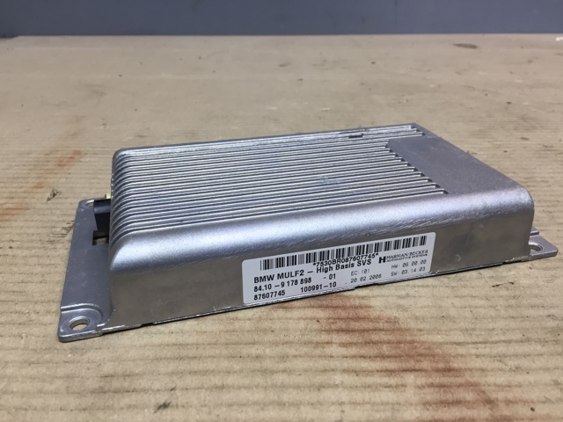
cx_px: 282
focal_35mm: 29
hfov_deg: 61.7
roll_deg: -1.4
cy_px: 211
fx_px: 472
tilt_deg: -26.9
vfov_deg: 48.2
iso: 32
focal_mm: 4.15
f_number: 2.2
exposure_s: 1/33
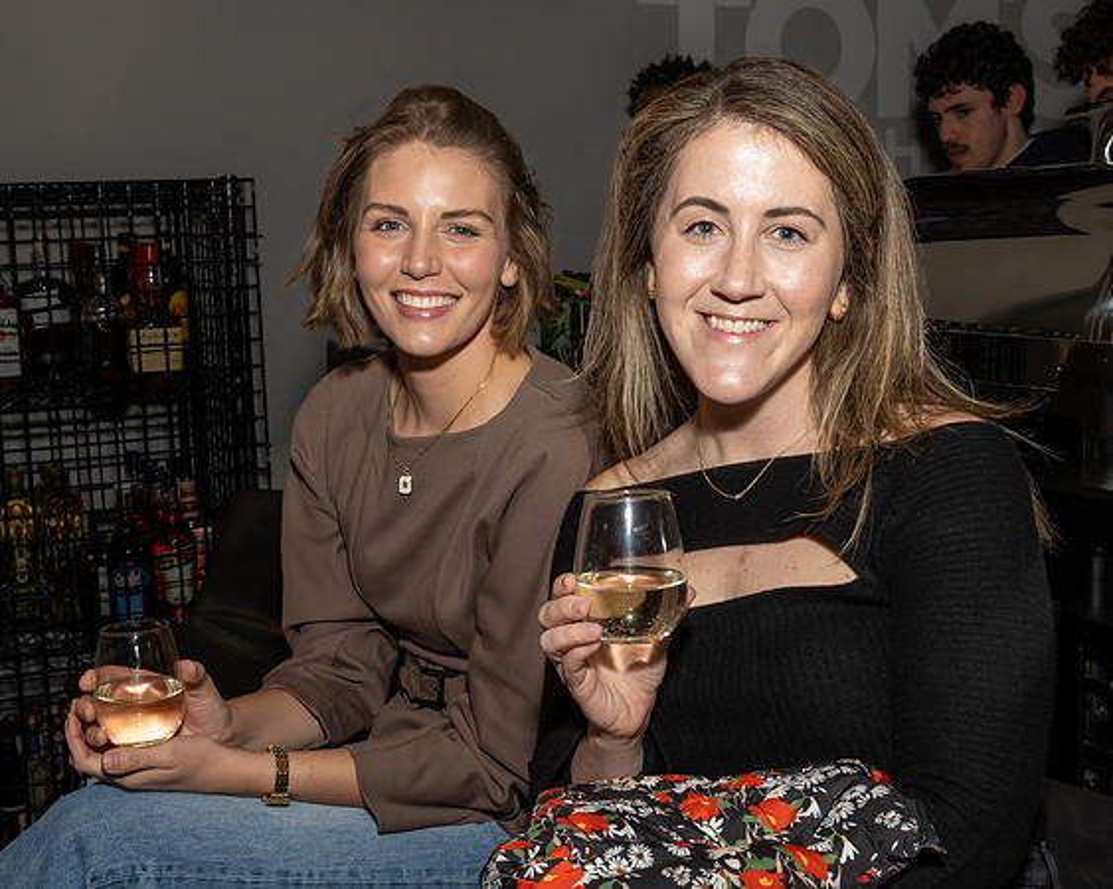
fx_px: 1627
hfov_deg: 37.8
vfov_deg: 30.6
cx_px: 576
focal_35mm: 49
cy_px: 452
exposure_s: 1/250
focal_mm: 26
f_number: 8
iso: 800
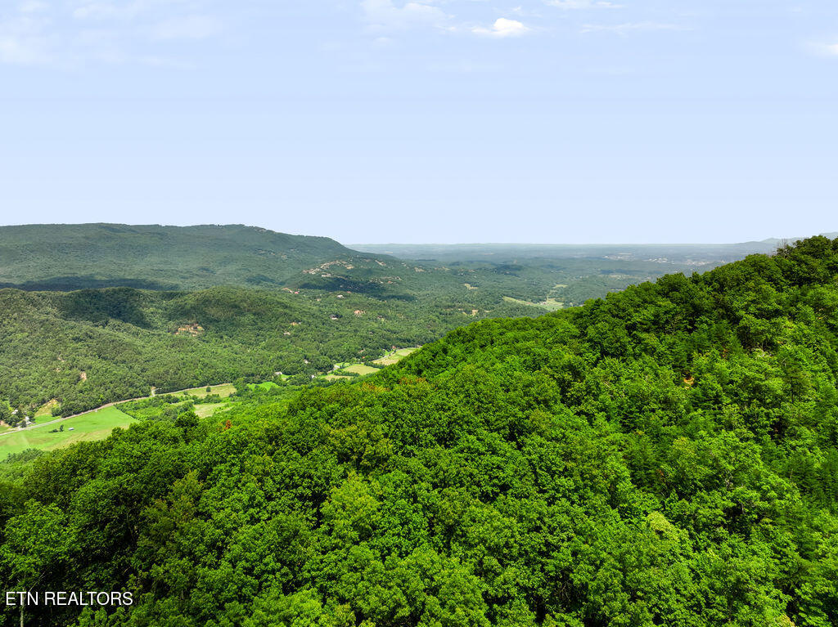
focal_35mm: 24
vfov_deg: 56.8
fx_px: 581
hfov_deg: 71.6
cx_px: 419
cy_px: 314
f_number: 2.8
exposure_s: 1/60
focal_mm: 12.29
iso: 100
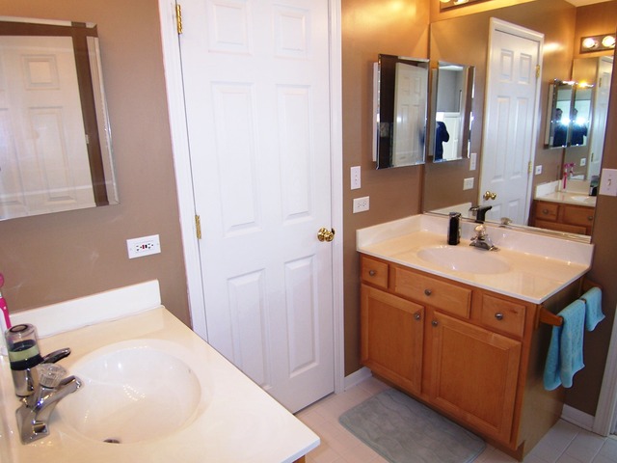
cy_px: 232
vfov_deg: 58.9
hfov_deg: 73.9
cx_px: 308
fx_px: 410
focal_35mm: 23
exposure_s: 1/30
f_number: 2.8
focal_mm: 3.8
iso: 64
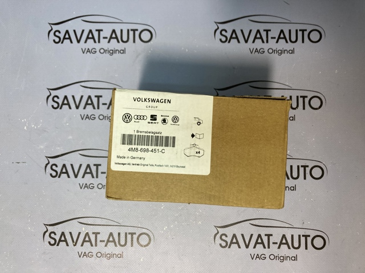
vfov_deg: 49.7
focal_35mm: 28
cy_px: 136
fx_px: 295
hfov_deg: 63.5
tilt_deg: -86.7
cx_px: 182
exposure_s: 1/50
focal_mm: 3.99
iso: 100
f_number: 1.8
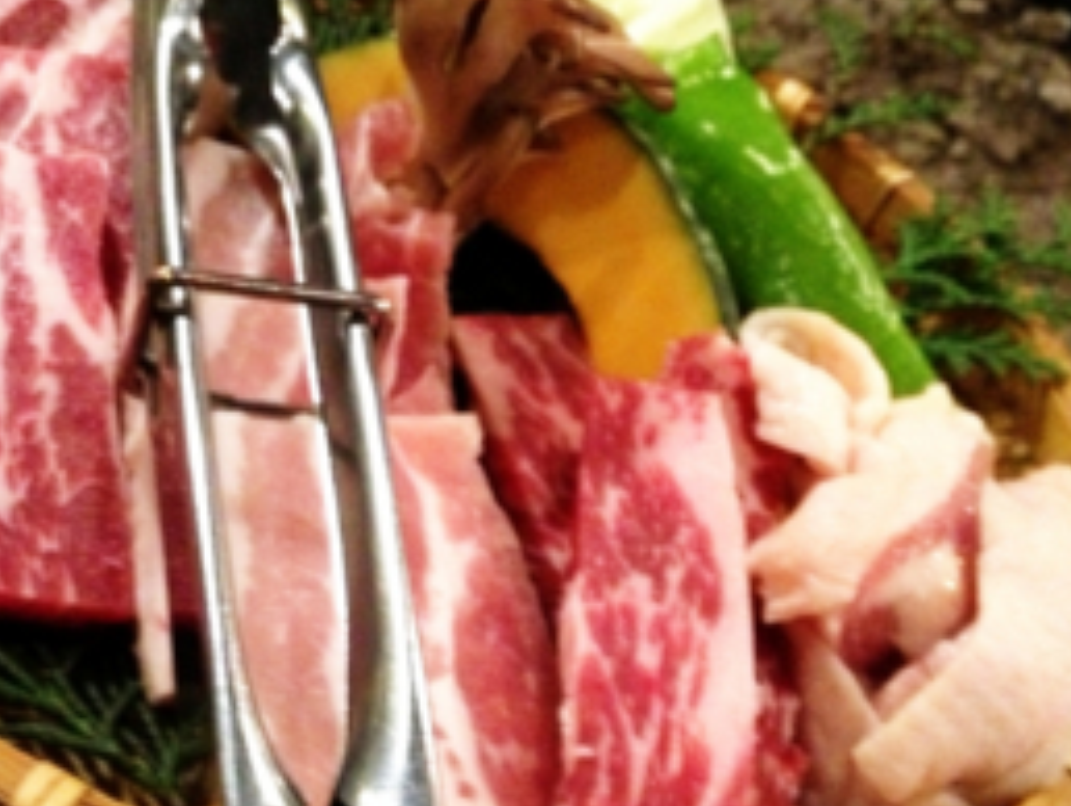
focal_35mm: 61
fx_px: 1889
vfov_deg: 24.0
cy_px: 337
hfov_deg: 31.5
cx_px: 411
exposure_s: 1/15
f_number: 2.4
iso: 640
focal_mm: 4.28
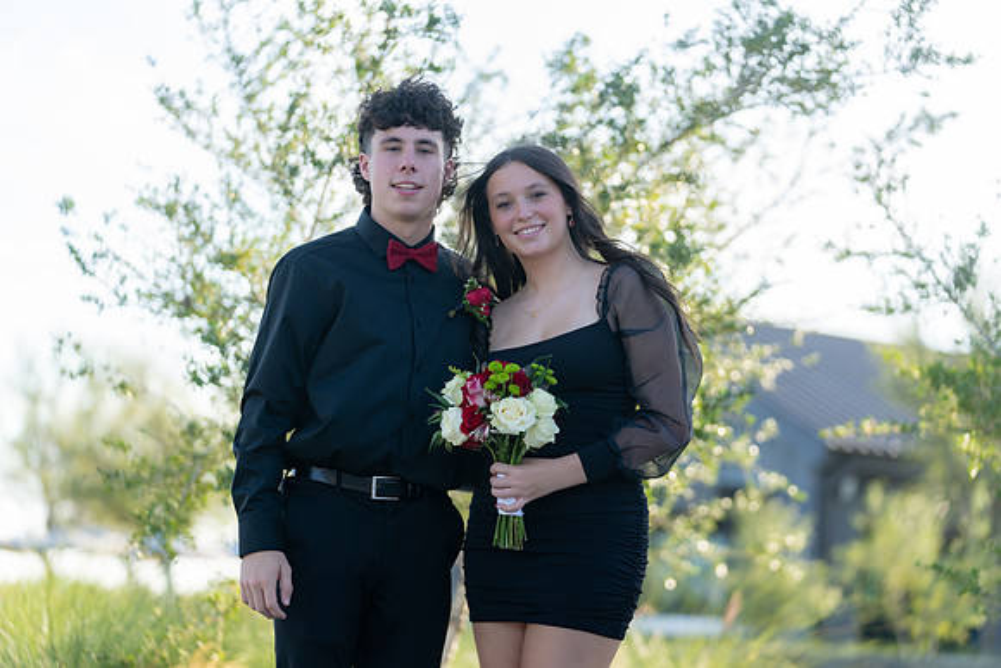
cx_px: 500
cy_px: 334
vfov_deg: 11.7
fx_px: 3254
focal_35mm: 117
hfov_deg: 17.5
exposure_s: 1/320
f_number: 2.8
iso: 100
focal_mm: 117
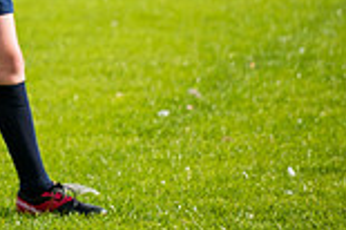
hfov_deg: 3.5
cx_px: -263
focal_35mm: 581
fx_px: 5578
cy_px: -131
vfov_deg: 2.4
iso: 250
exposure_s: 1/1250
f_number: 4
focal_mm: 155
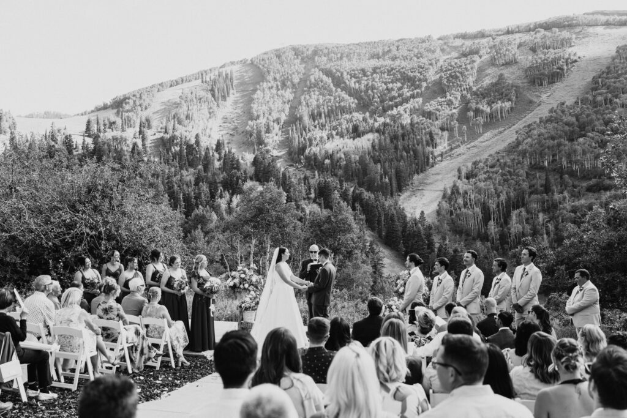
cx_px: 314
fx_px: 644
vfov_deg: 36.0
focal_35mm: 37
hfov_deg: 51.9
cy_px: 209
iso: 100
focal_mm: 37
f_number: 3.2
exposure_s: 1/320
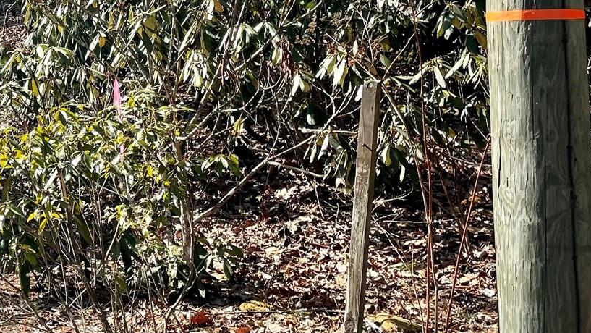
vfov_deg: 16.6
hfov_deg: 27.6
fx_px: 1113
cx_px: -31
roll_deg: -1.3
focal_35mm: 71
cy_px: -1
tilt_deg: +6.2
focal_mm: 4.2
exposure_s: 1/1435
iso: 32
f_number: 1.6
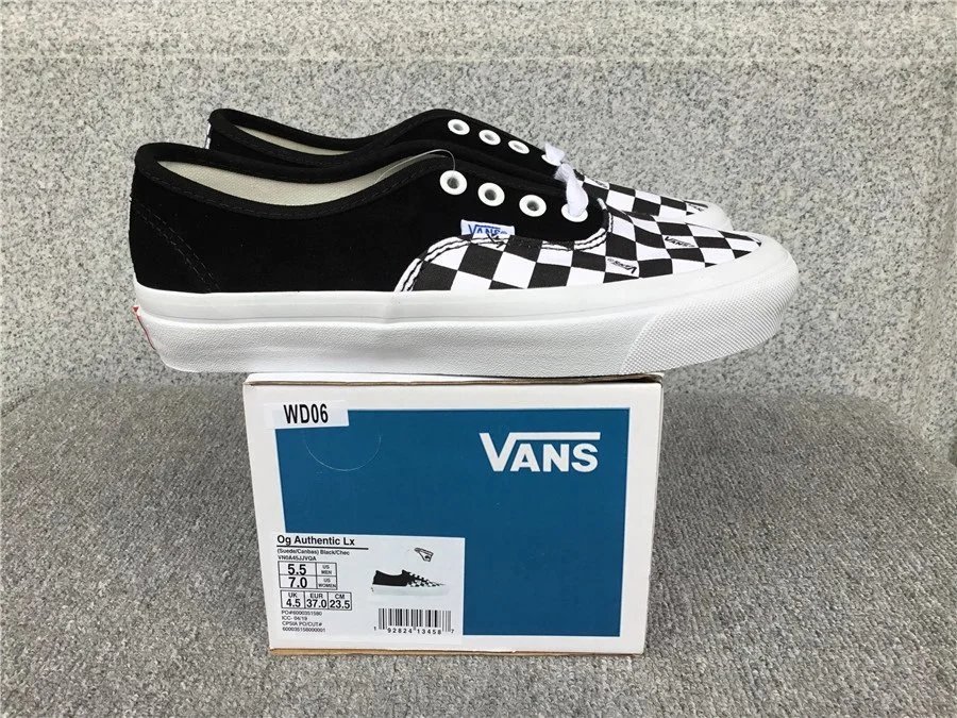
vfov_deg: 45.4
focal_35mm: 31
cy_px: 359
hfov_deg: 58.4
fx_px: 857
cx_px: 478
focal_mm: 3.3
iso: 25
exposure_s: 1/100
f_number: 2.4
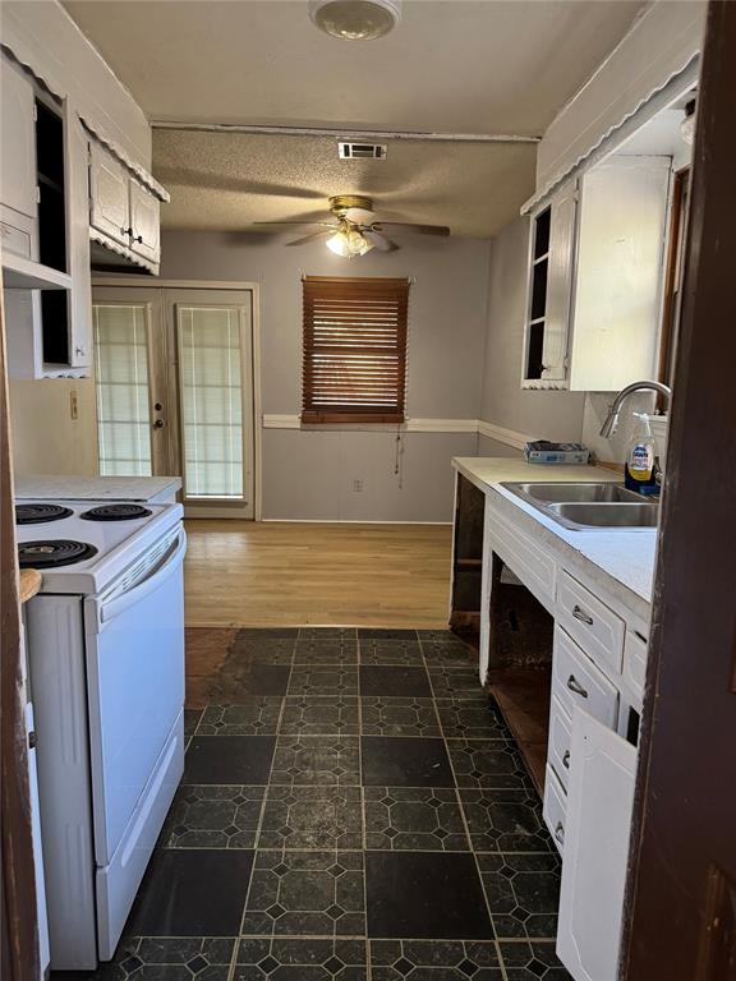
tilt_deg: -10.0
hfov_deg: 56.8
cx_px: 368
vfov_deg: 71.6
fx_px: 680
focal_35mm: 24
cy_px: 490
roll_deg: -1.9
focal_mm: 6.76
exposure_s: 1/60
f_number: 1.78
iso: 500
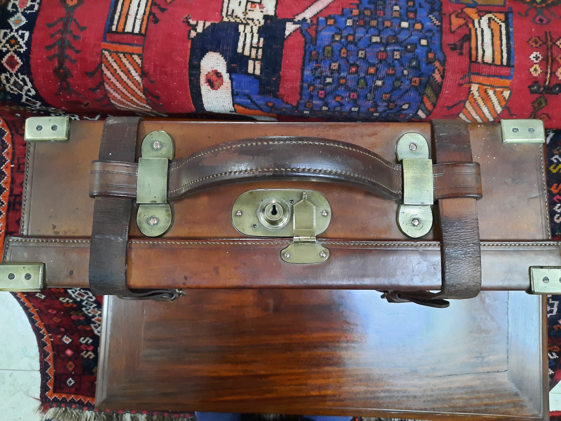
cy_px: 210
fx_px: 405
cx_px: 280
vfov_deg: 54.9
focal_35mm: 25
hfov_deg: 69.4
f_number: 2
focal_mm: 4.6
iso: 800
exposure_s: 1/20
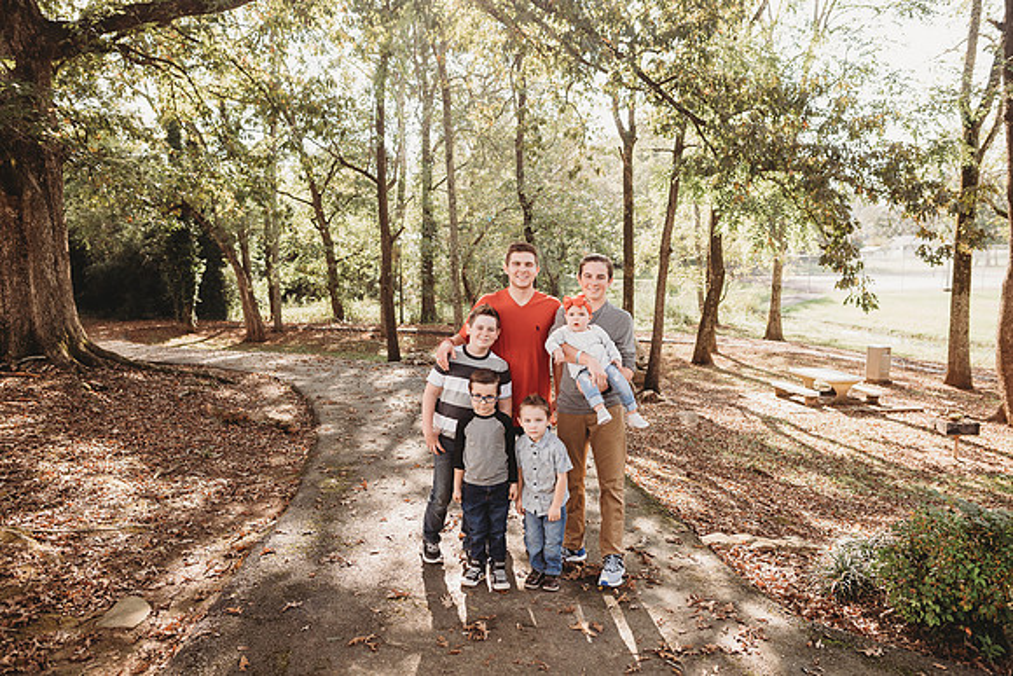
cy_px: 338
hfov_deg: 73.7
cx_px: 506
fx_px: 675
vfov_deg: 53.2
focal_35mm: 24
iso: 200
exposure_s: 1/250
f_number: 3.2
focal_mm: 24
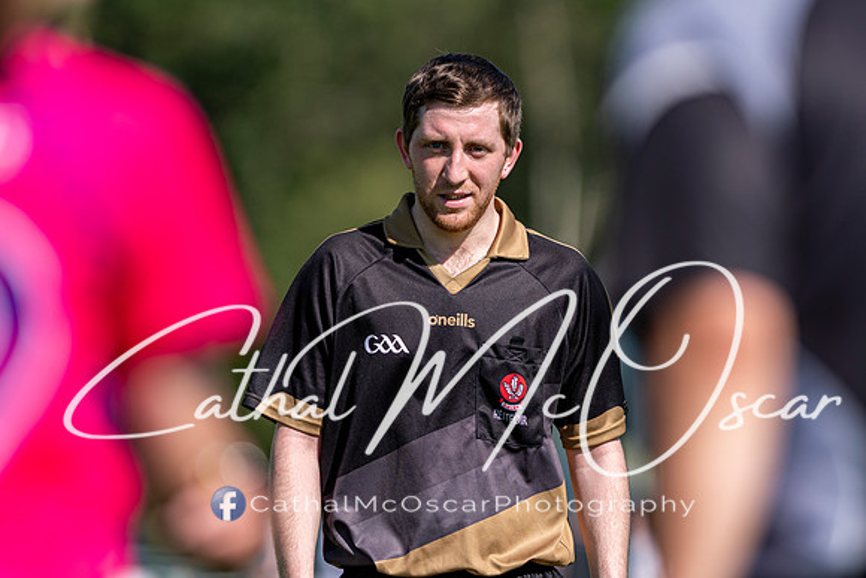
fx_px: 10827
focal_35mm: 450
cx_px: 433
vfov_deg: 3.1
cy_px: 289
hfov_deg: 4.6
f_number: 2.8
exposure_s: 1/2000
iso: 100
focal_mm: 300
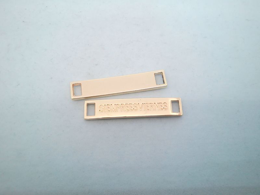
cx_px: 130
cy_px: 98
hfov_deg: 54.0
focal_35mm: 34
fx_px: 255
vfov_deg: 41.8
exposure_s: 1/100
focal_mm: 5.58
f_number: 2.8
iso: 200
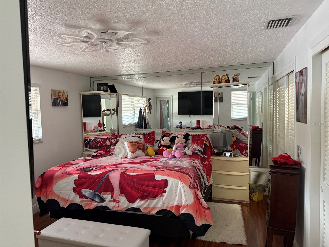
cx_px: 164
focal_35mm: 24
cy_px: 124
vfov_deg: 56.8
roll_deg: +1.9
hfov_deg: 71.6
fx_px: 228
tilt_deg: -3.1
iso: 500
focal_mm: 6.76
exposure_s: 1/60
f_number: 1.78
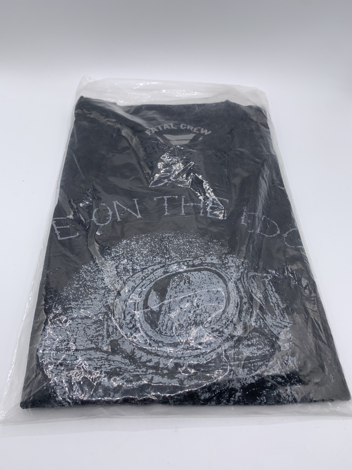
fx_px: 353
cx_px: 176
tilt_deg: -53.6
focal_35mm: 26
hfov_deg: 53.1
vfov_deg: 67.3
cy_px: 235
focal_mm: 4.25
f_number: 1.8
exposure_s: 1/754
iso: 25
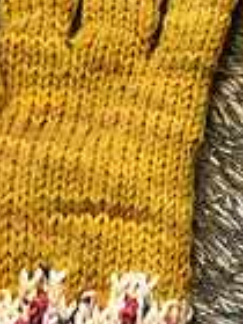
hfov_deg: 11.5
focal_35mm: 128
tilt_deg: -66.1
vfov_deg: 15.3
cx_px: 250
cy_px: 271
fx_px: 1198
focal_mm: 4
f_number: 1.8
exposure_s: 1/7
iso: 80
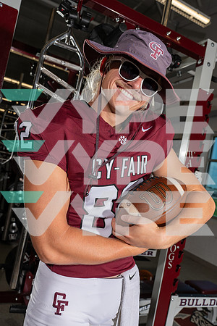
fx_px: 262
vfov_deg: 63.7
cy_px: 163
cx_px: 108
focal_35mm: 29
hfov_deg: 45.0
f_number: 5.6
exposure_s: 1/250
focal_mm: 29
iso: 200
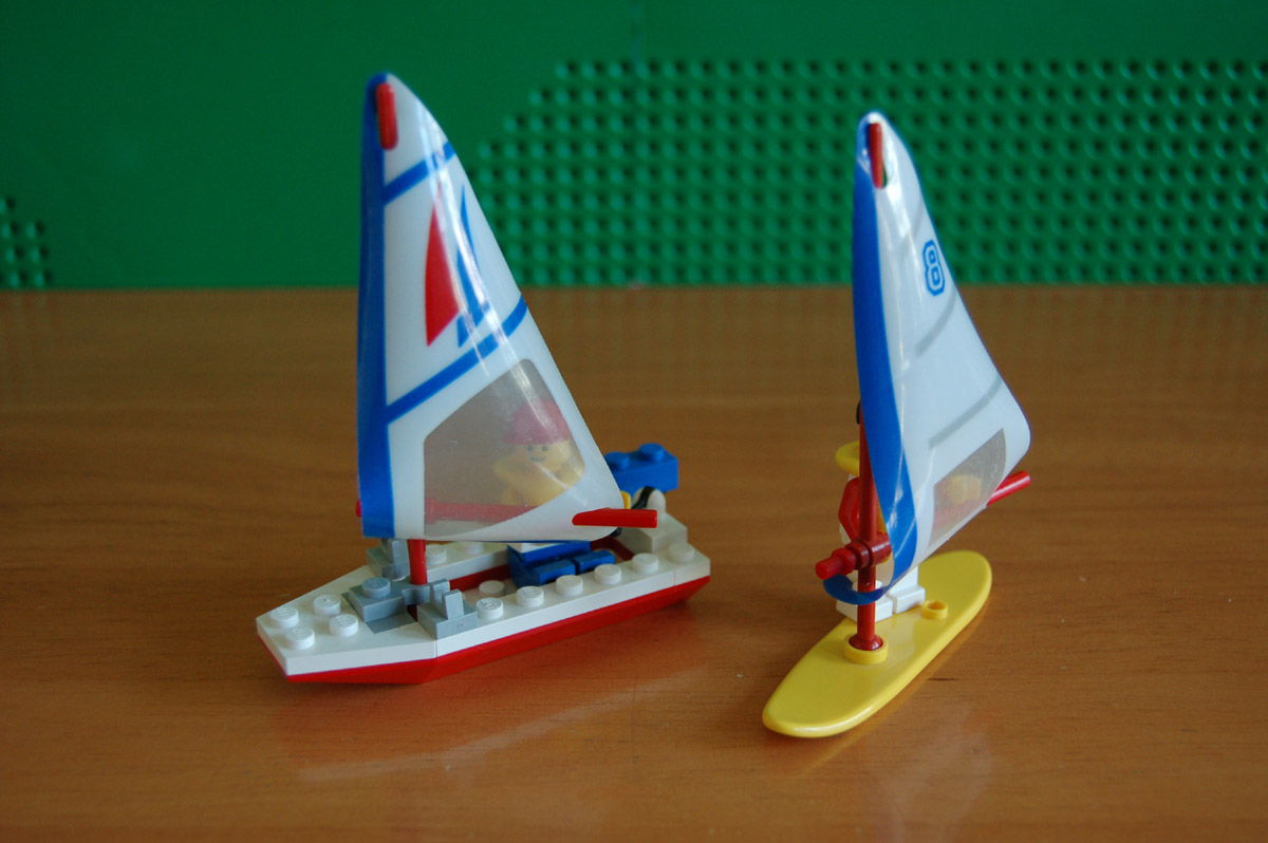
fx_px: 1584
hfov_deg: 43.6
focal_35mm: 45
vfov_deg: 29.8
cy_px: 422
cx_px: 634
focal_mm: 30
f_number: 4.2
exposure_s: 1/60
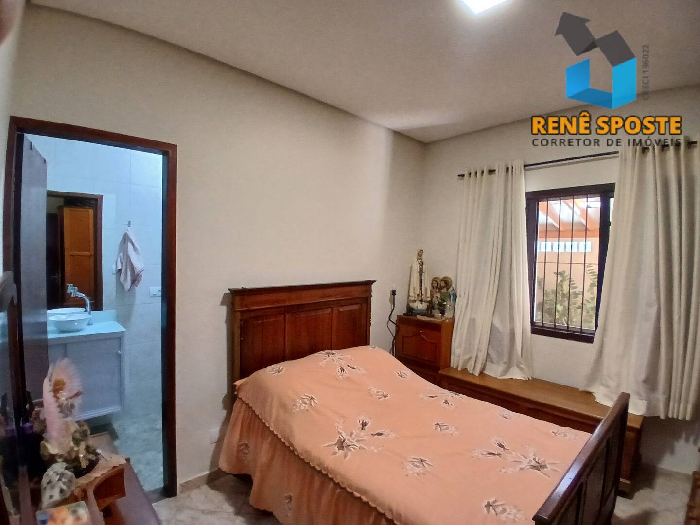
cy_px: 262
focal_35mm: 17
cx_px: 350
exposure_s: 1/30
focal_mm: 1.4
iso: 320
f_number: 2.2
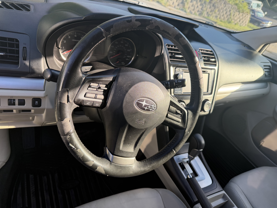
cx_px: 138
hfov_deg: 71.6
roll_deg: -13.8
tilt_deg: -35.2
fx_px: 192
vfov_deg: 56.8
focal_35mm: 24
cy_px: 104
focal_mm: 6.76
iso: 100
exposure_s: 1/528
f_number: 1.78
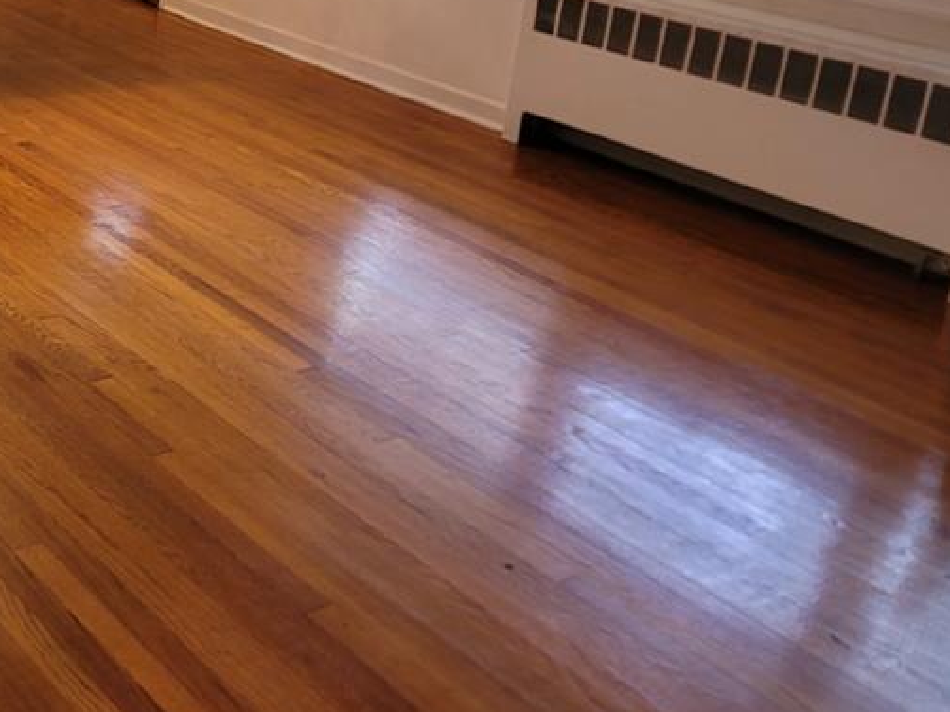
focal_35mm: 51
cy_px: 123
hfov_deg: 35.2
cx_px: 81
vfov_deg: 27.8
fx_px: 1399
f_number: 1.8
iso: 200
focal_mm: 7
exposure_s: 1/40
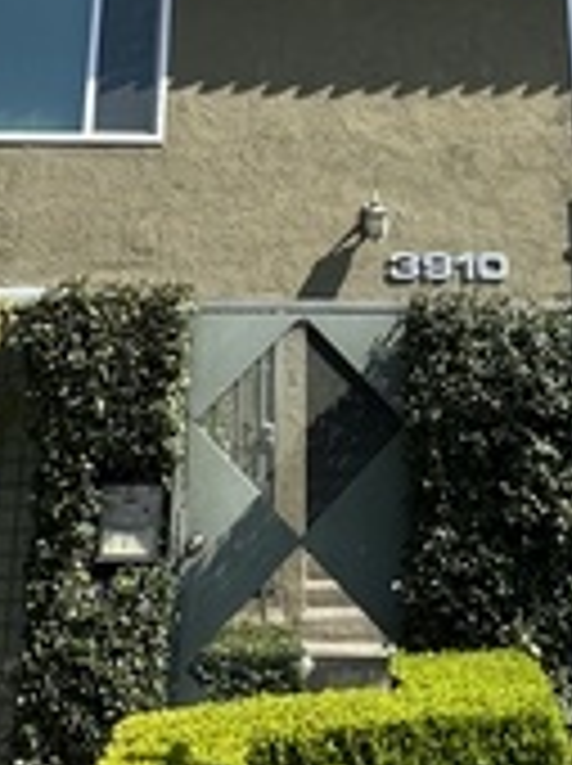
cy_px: -11
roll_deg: +0.7
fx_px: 1215
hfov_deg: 26.5
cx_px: 333
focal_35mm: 55
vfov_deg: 32.1
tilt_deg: +21.8
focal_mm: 2.22
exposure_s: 1/1160
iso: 50
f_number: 2.2
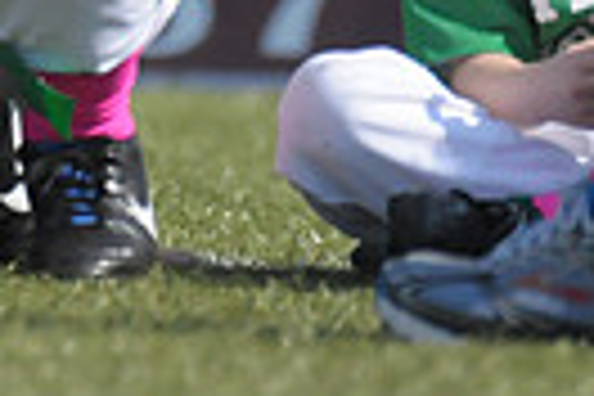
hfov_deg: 0.8
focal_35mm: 2497
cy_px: -443
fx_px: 41197
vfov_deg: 0.6
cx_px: -171
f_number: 4
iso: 1600
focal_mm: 380
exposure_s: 1/6400
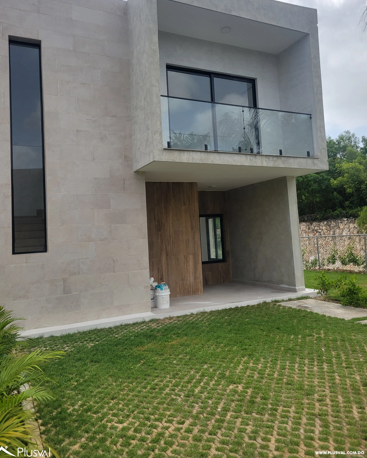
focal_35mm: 28
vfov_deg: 62.1
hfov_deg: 51.5
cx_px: 180
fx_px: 380
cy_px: 207
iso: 40
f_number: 1.8
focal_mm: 5.4
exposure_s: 1/1967
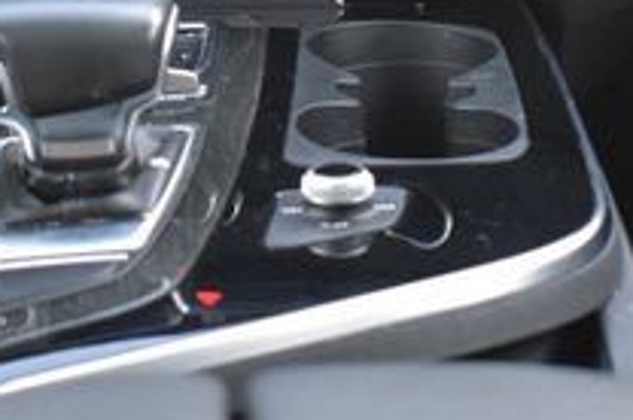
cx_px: 177
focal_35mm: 116
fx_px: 2028
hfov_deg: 17.7
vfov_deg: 11.6
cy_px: -79
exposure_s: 1/8
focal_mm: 25
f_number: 4
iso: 1600
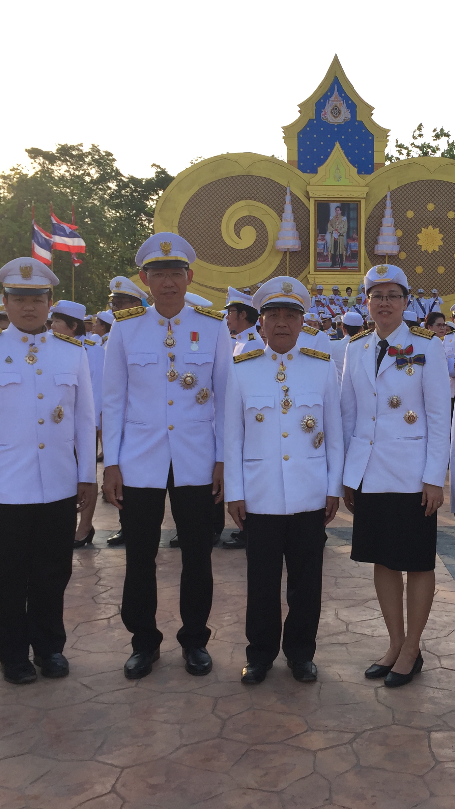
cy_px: 409
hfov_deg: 27.1
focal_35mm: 43
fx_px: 922
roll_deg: -1.1
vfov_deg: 47.4
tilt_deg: -3.2
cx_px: 374
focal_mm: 4.15
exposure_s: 1/581
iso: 32
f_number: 2.2
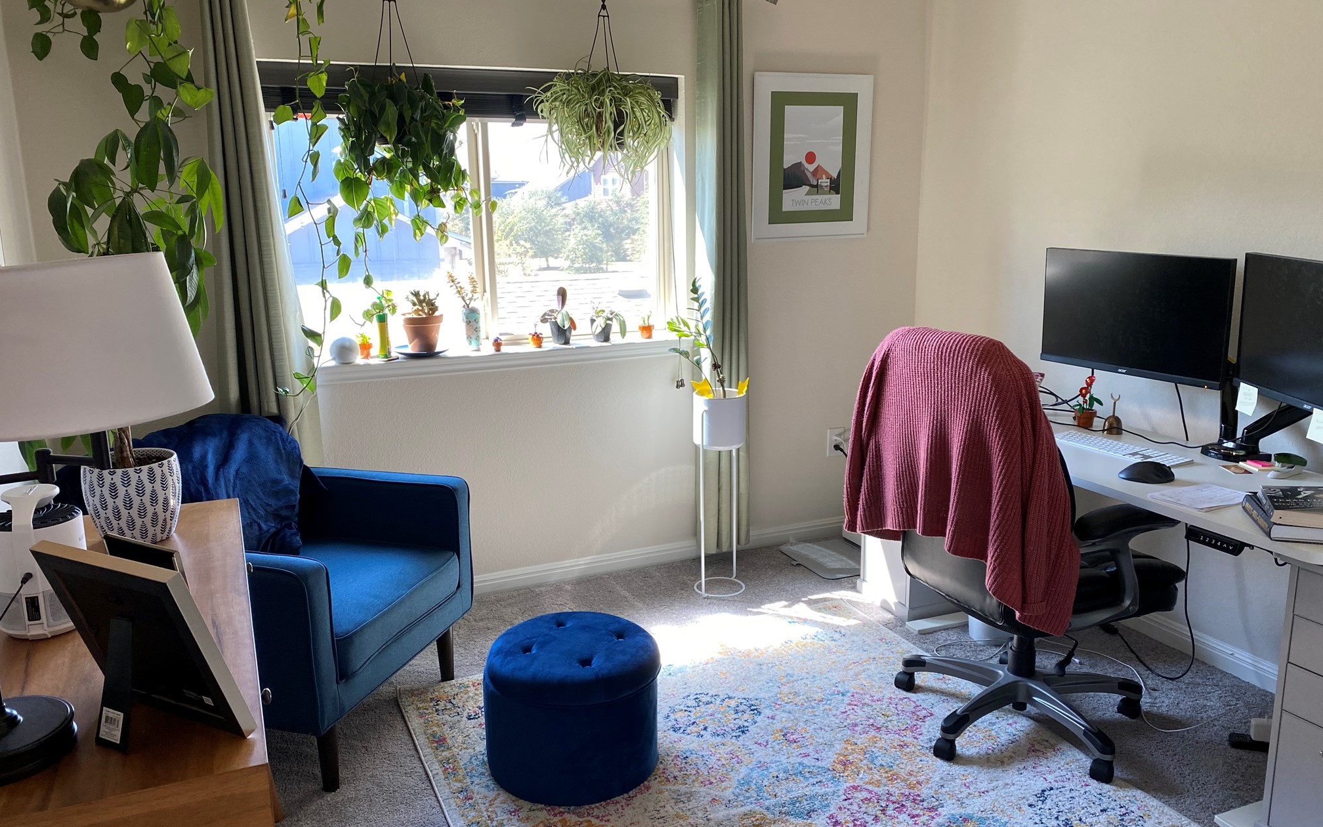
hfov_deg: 66.5
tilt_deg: -12.0
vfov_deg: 44.5
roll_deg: +0.2
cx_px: 665
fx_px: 1010
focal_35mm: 28
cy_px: 427
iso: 80
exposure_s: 1/120
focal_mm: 4.25
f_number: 1.8
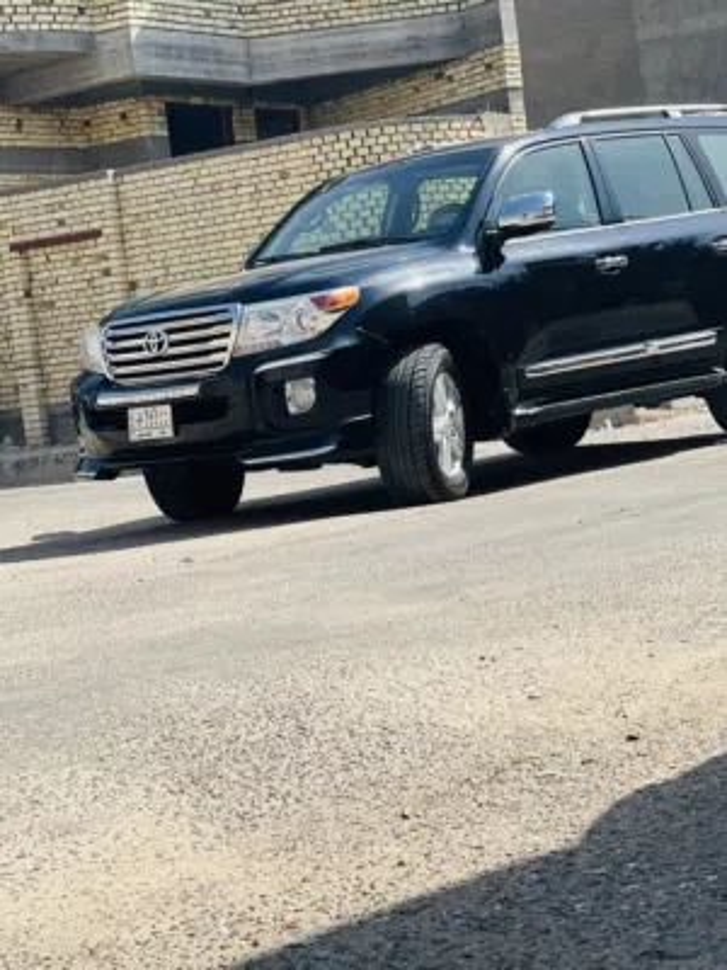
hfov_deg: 19.1
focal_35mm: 77
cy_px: 485
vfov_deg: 25.3
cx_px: 364
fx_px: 2156
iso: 32
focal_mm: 9
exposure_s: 1/657
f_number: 2.8
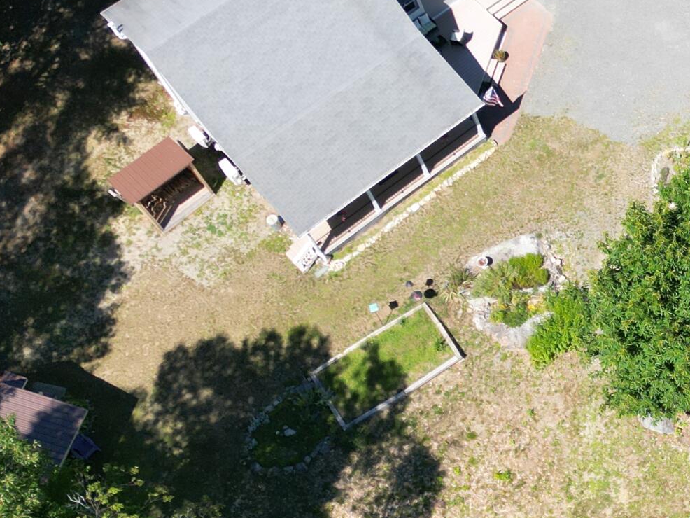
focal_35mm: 73
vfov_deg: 20.1
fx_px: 1455
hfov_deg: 24.3
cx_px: 820
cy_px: 195
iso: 110
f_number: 1.7
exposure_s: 1/1600
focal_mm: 6.72
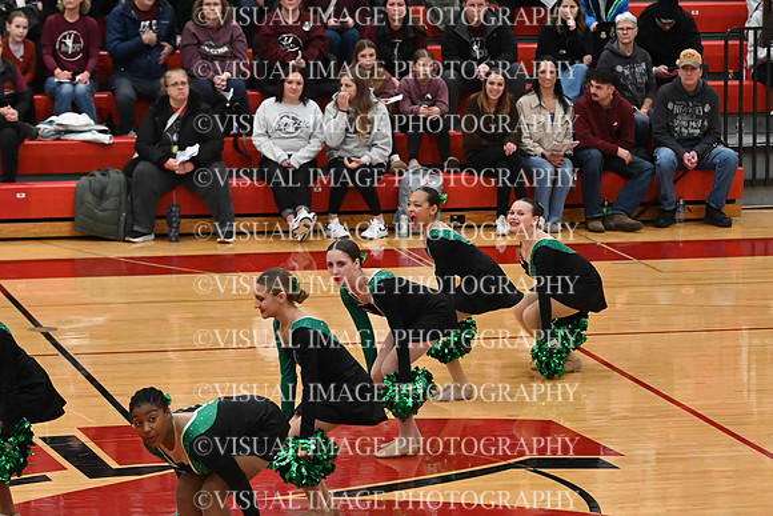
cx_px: 386
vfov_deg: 7.9
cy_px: 258
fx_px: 3737
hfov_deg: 11.8
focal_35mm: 174
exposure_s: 1/400
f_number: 4
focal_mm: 116
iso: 8000
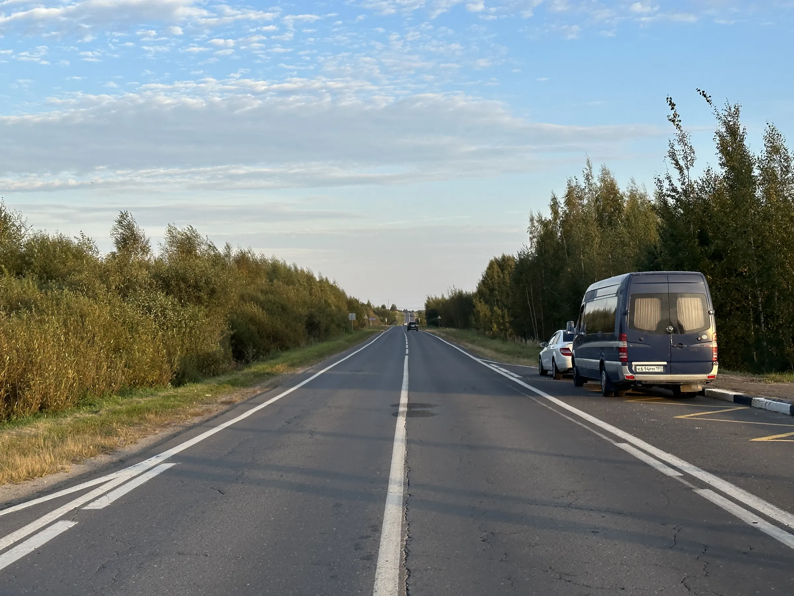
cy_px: 298
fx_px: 1101
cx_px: 397
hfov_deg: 39.7
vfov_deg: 30.3
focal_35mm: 48
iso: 64
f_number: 1.78
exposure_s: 1/1242
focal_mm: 6.86
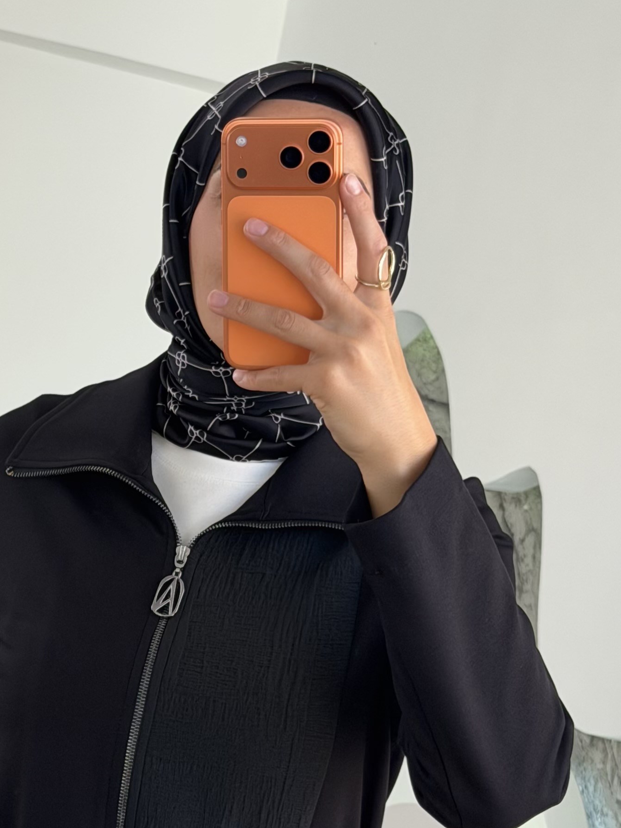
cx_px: 93
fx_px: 2583
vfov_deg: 18.1
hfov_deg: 13.6
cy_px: 600
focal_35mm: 108
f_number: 1.78
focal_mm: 6.76
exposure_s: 1/164
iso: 50
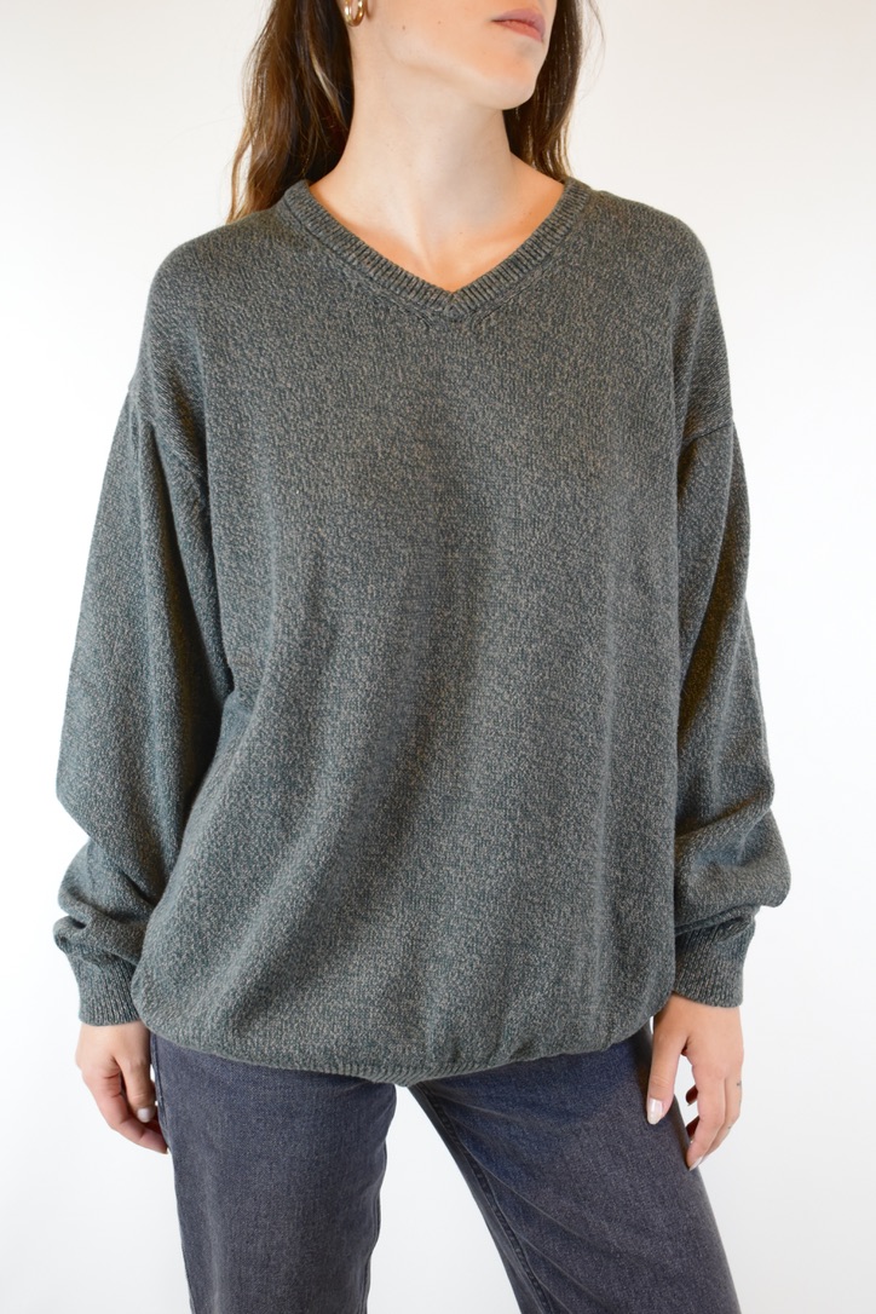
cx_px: 438
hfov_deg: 25.8
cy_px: 657
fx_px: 1916
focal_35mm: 52
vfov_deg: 37.9
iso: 900
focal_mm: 35
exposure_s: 1/60
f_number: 4.5
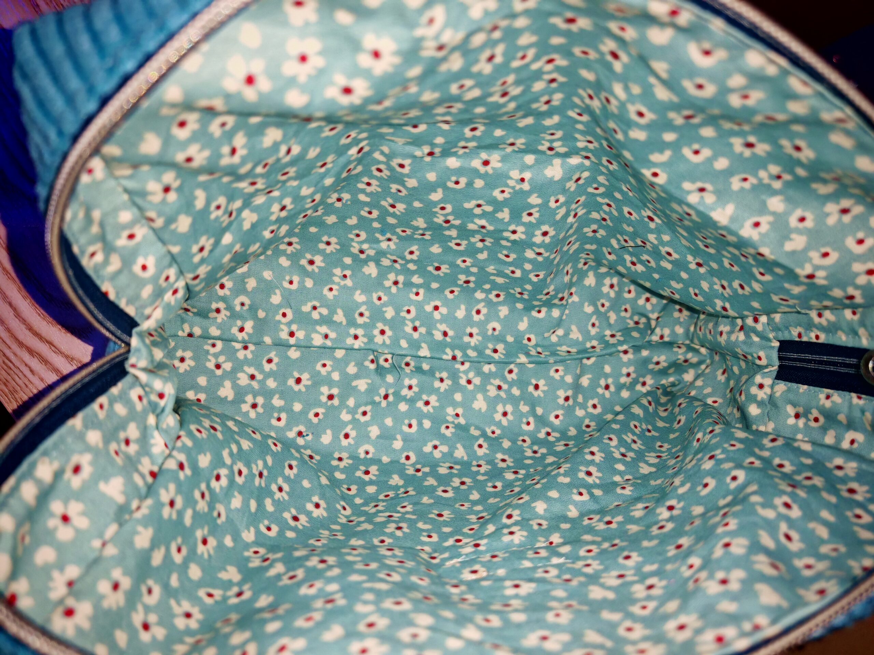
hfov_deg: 65.3
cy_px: 328
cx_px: 437
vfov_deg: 51.4
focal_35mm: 27
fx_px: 682
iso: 1000
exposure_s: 1/110
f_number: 1.9
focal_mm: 6.67
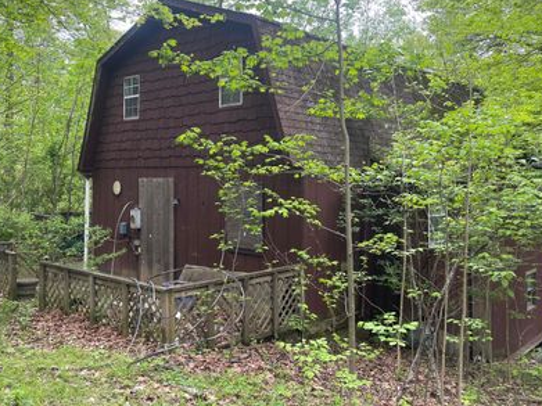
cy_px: 179
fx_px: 501
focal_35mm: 32
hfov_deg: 56.7
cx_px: 238
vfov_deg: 44.1
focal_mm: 5.1
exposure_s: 1/121
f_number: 1.6
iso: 64
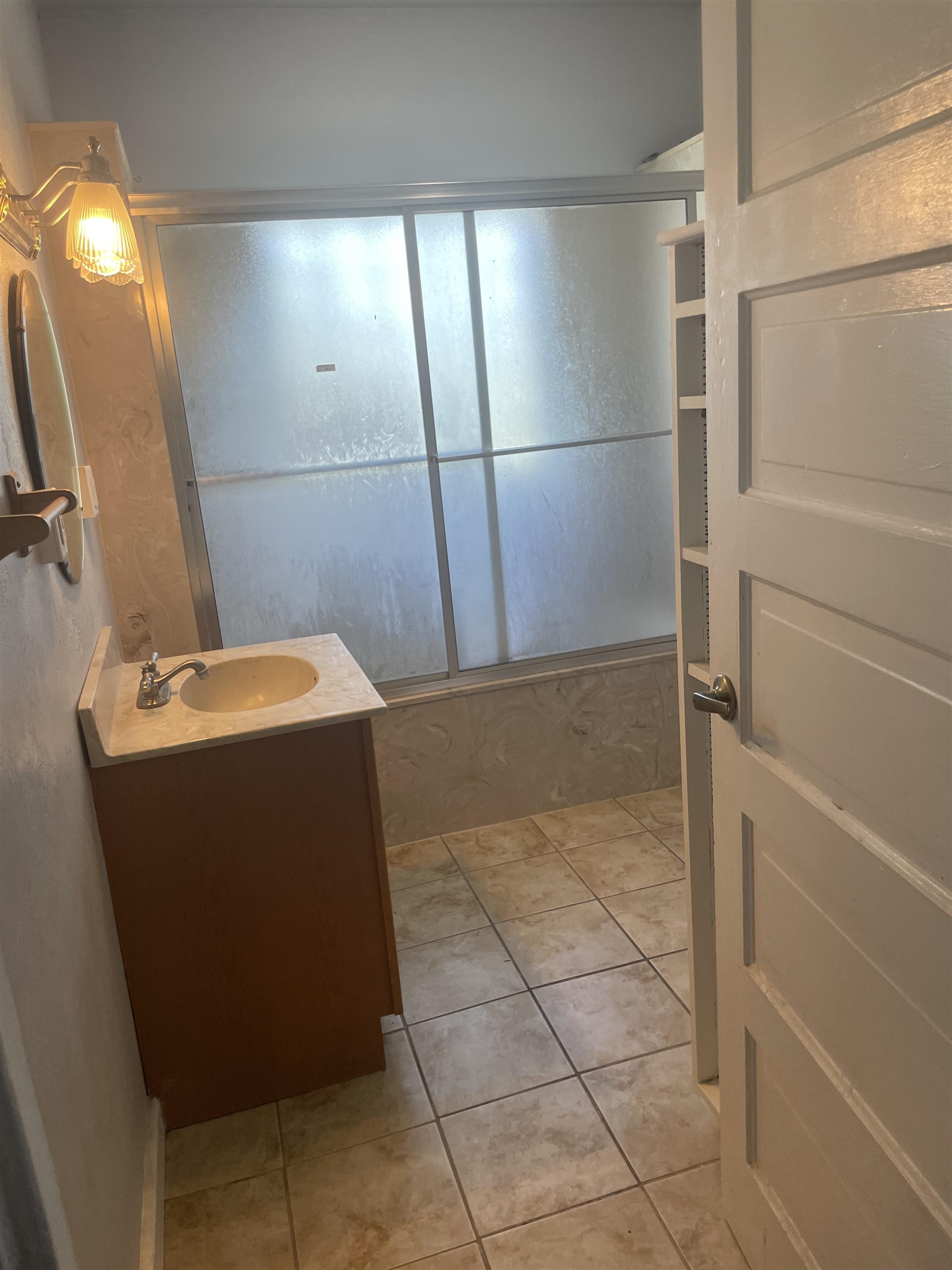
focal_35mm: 26
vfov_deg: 67.3
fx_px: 953
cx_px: 476
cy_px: 635
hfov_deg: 53.1
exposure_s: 1/120
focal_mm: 4.2
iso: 80
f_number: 1.6
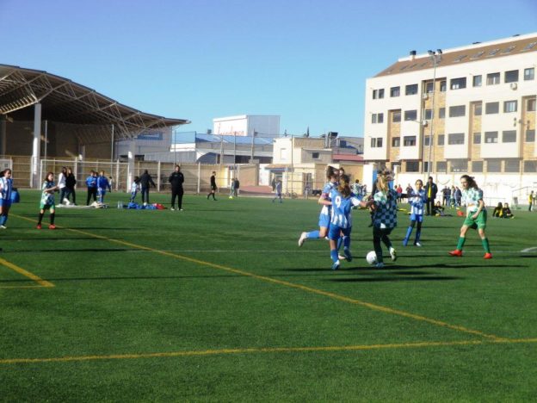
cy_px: 202
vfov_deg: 21.3
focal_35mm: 69
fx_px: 1070
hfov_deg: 28.2
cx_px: 268
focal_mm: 12.3
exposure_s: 1/640
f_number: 4.7
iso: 80
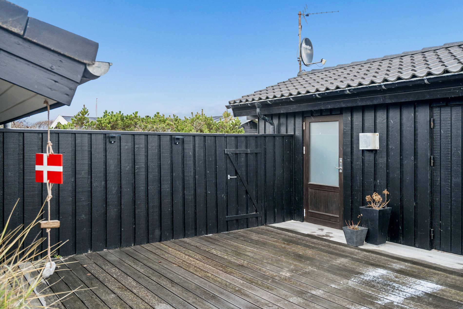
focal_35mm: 30
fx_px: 386
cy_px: 154
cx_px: 232
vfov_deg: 43.6
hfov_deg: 61.9
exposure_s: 1/160
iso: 400
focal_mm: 30
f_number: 4
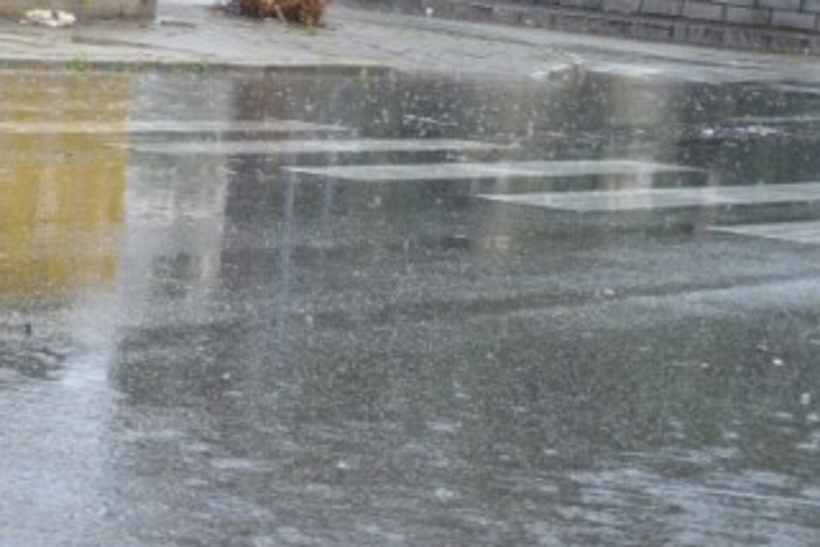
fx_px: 2724
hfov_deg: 15.5
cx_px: -475
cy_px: 359
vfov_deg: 11.4
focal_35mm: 120
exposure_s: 1/80
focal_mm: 25
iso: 400
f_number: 4.5
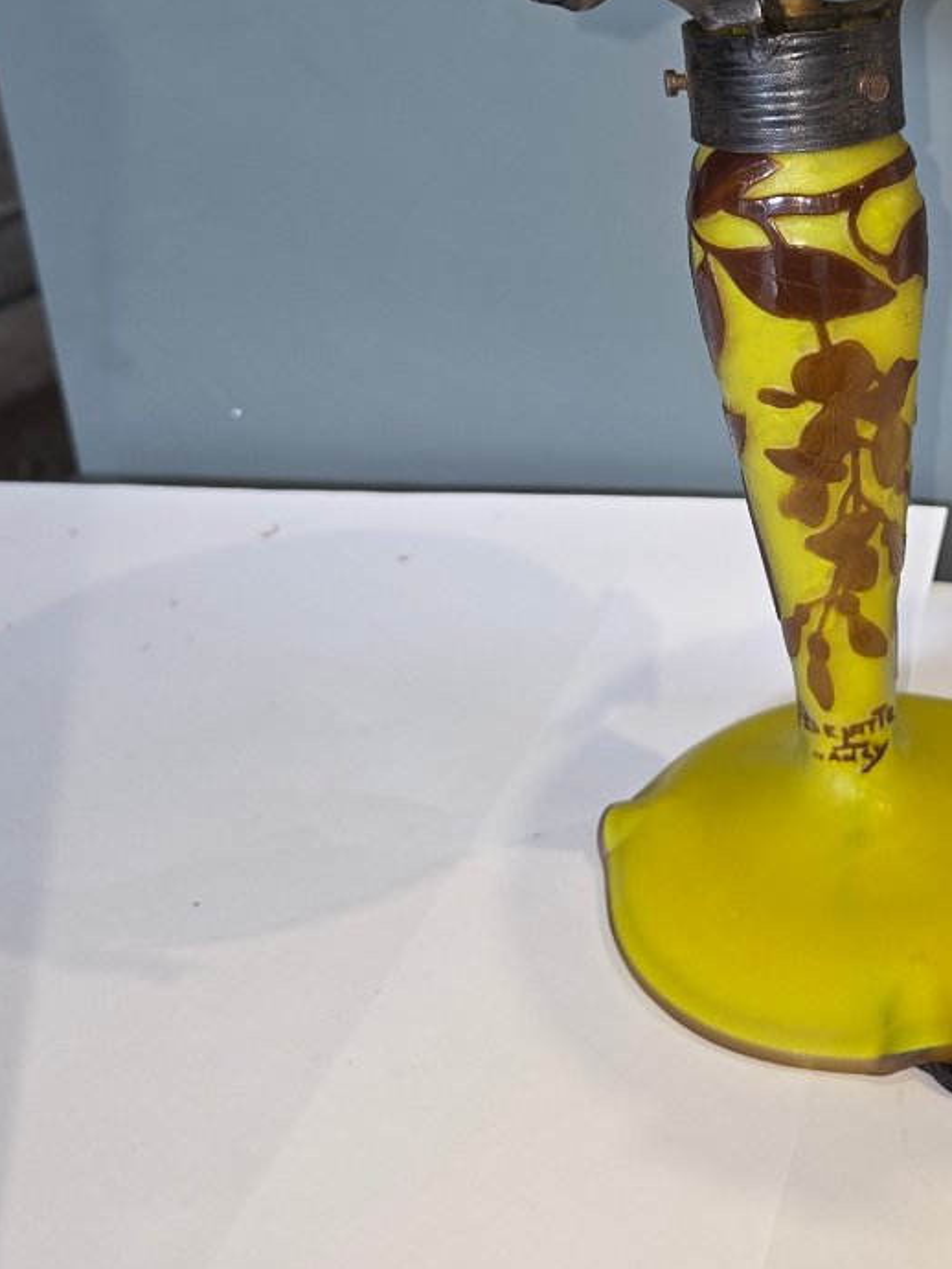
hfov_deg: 34.7
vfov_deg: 44.0
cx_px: 779
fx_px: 1466
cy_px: 215
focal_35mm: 40
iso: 500
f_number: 1.8
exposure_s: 1/30
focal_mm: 5.4
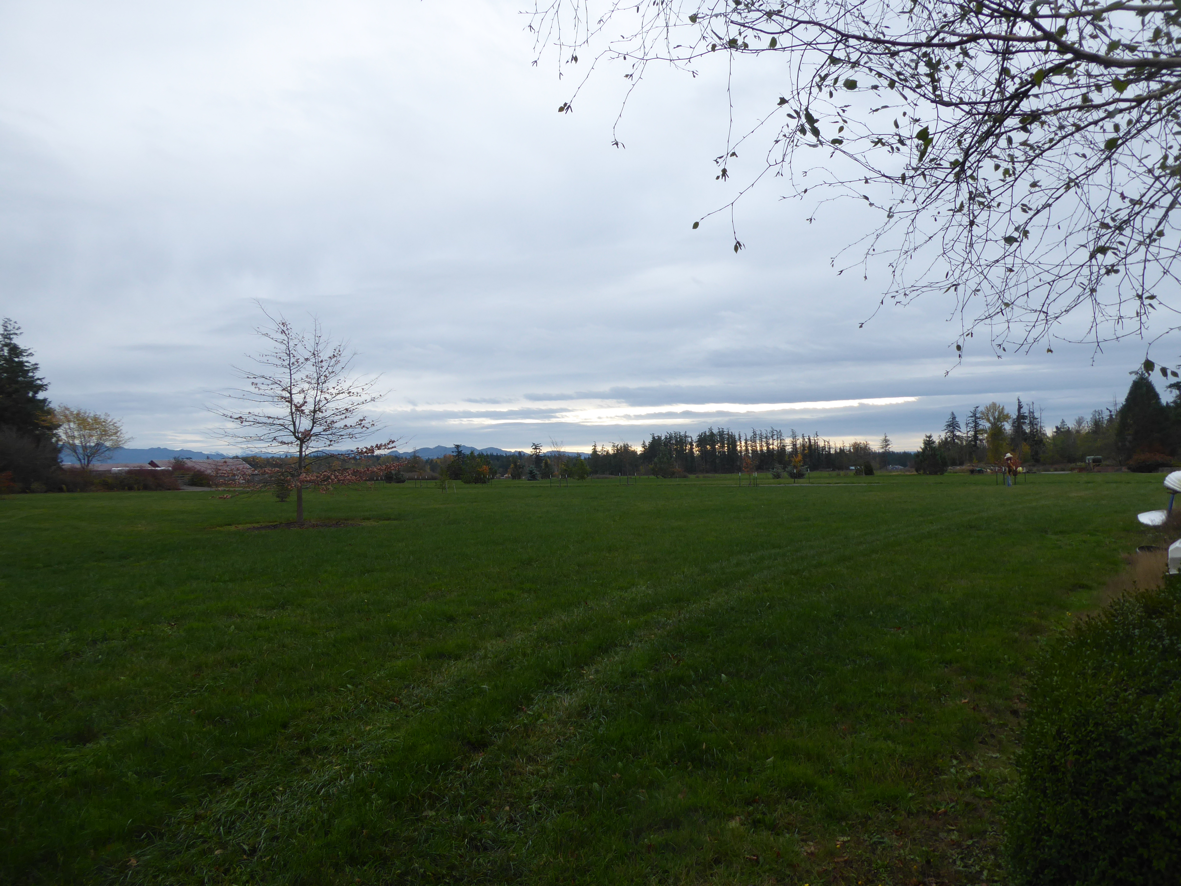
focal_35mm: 24
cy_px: 443
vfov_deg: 56.8
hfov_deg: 71.6
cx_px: 590
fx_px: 819
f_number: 3.3
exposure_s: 1/250
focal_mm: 4.3
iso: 80
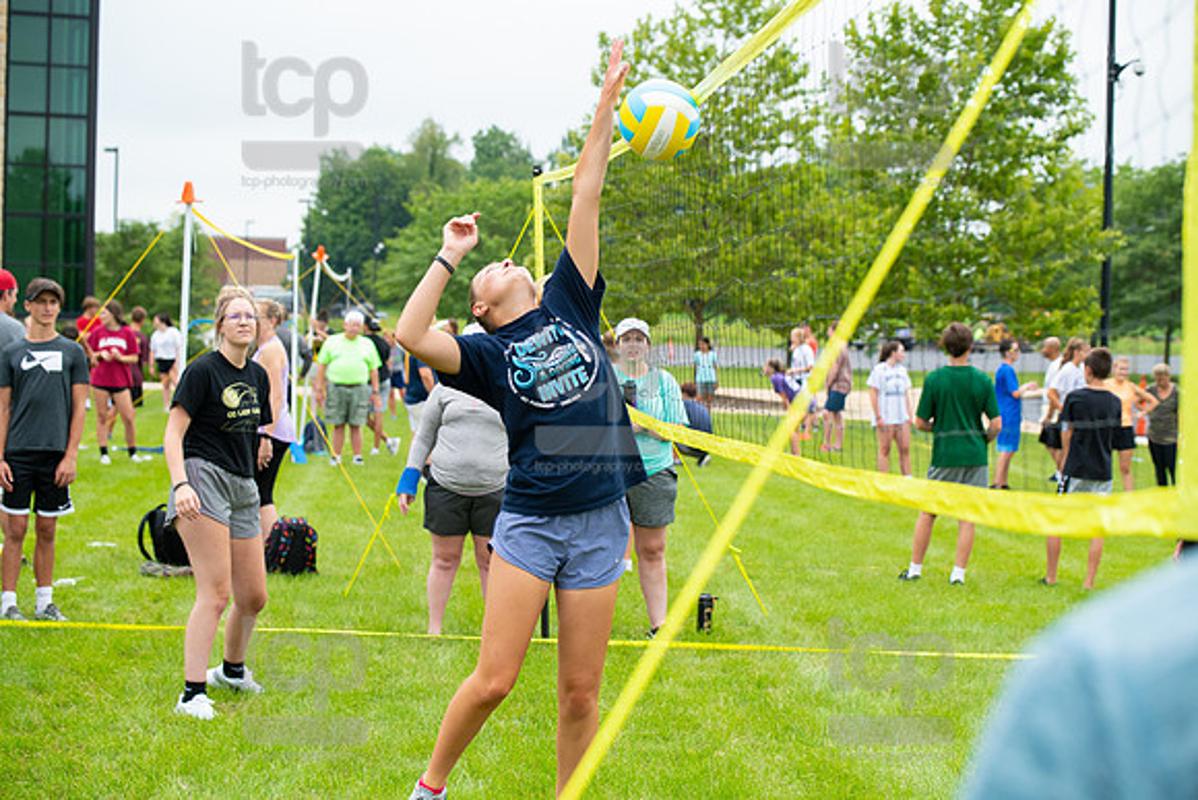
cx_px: 599
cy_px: 400
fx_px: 2330
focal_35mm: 70
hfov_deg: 28.8
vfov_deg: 19.5
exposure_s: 1/1250
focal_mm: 70
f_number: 4.5
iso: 640
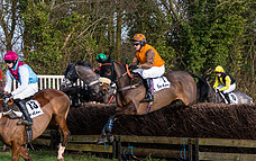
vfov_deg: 16.6
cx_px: 174
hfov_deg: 26.0
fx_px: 552
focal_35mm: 79
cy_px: 87
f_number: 4
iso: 400
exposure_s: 1/2000
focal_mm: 30.5
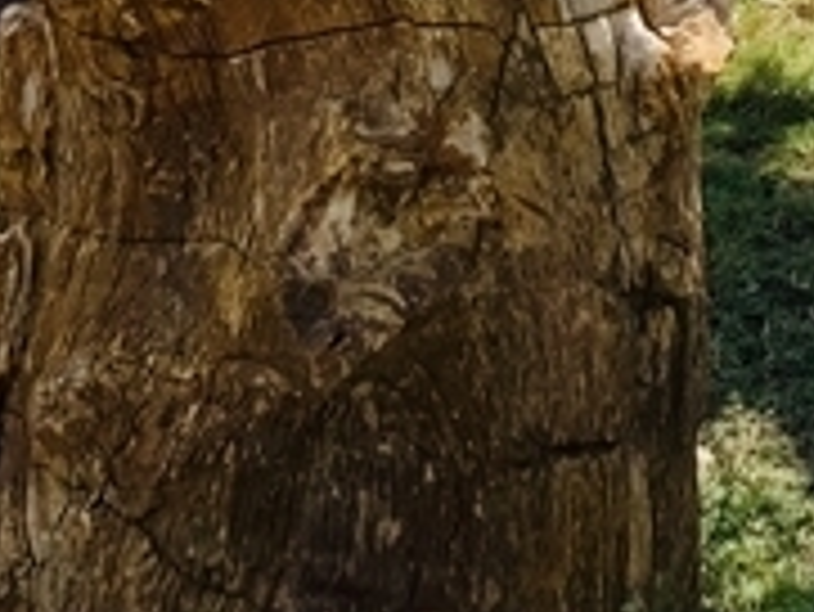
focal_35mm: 172
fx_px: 4047
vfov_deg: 7.6
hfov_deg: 11.0
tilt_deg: +5.8
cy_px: -1220
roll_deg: -0.1
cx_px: 1259
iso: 25
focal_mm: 4.25
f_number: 1.8
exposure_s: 1/1190
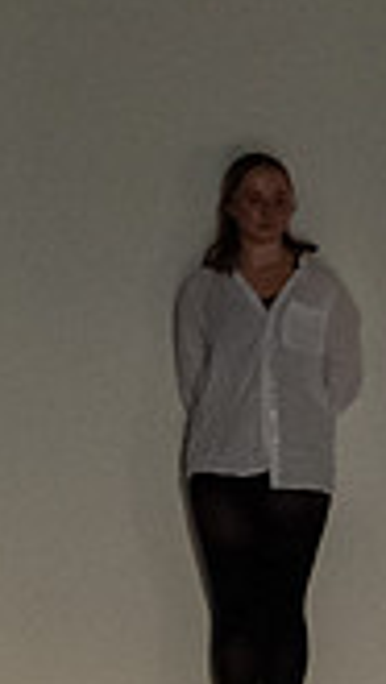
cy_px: 725
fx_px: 4778
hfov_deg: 4.5
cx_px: 1029
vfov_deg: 8.1
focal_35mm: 263
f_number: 4.5
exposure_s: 1/400
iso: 6400
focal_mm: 52
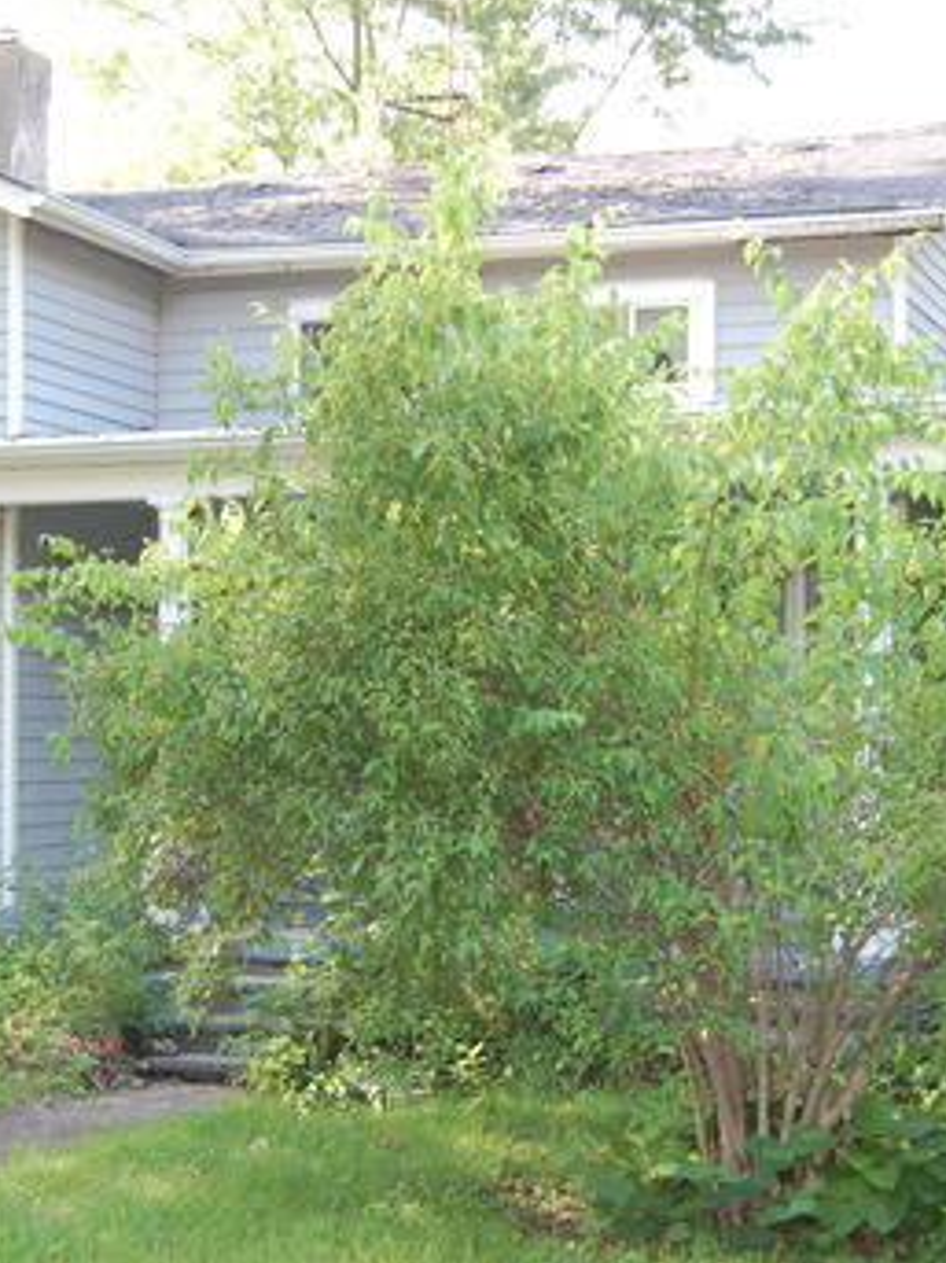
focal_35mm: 70
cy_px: 637
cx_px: 423
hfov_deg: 21.0
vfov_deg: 27.8
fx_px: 2552
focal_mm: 26
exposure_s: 1/125
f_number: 4
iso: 400
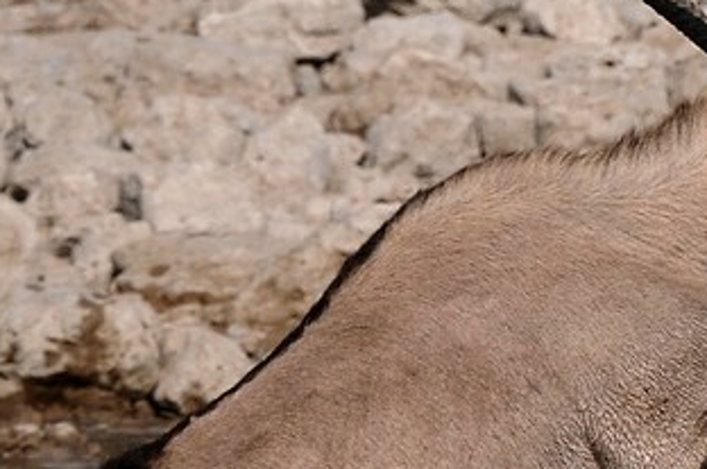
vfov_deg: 0.7
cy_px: 266
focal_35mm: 1925
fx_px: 37746
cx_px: 675
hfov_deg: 1.1
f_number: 8
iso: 320
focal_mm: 400
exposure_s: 1/1000
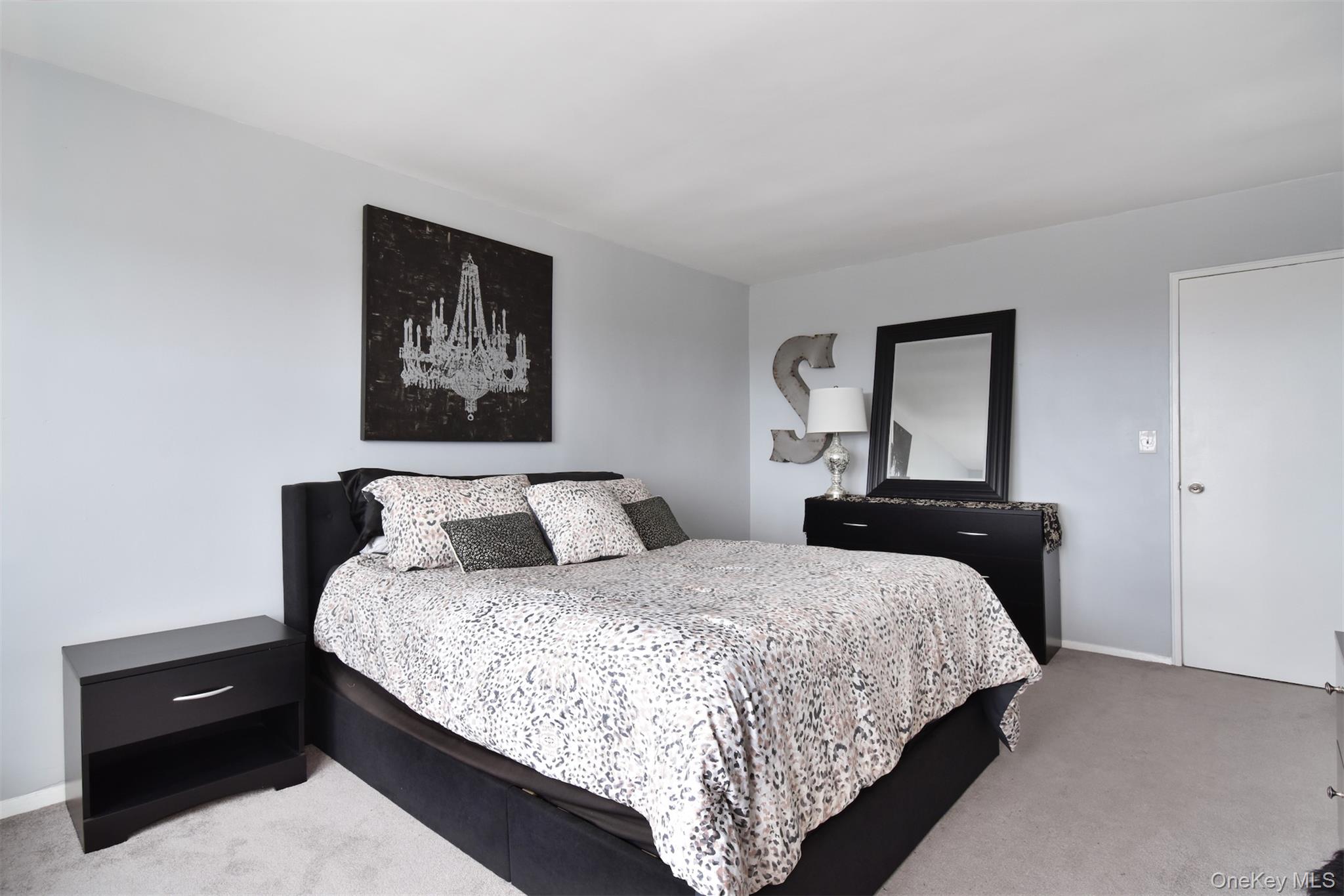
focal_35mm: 16
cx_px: 672
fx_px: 616
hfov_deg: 95.0
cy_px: 448
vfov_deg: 72.0
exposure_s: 1/80
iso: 640
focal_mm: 11
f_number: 11
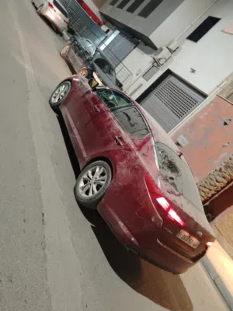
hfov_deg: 44.2
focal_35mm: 32
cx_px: 116
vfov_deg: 56.8
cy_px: 156
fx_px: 287
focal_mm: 5.25
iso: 2056
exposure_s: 1/25
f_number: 1.75
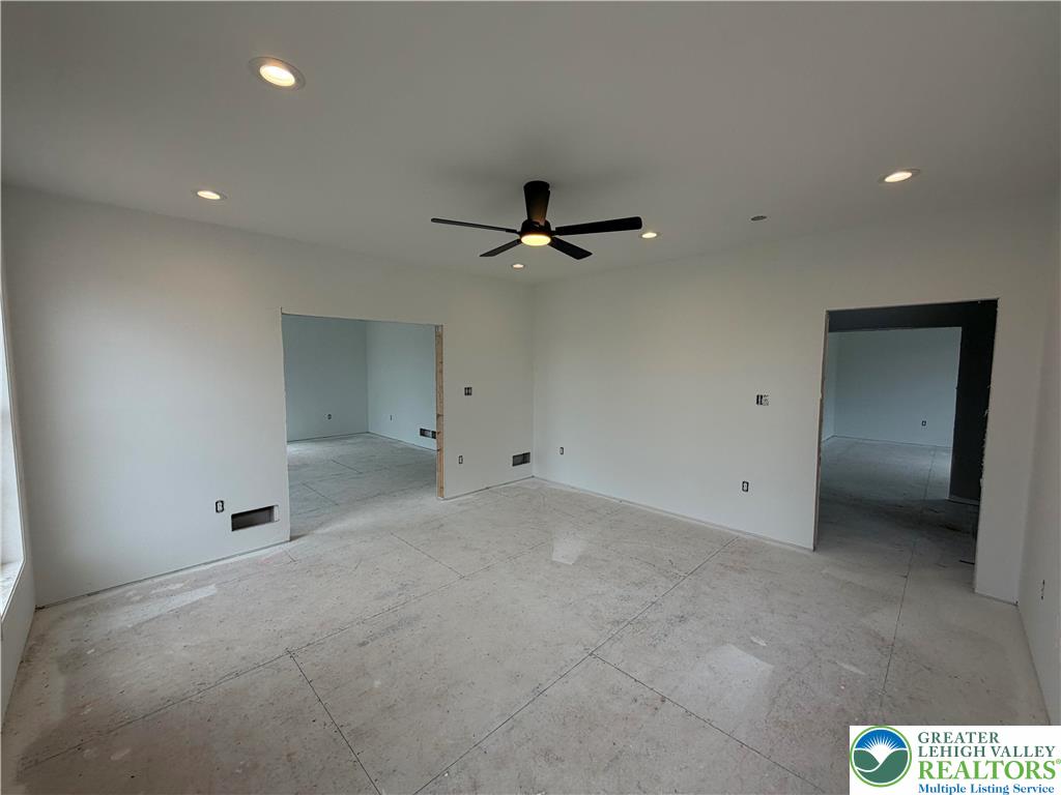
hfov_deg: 102.1
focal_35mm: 14
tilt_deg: -5.5
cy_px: 398
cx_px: 530
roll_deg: +0.1
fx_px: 429
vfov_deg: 85.7
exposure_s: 1/120
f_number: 2.2
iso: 32
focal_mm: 2.22
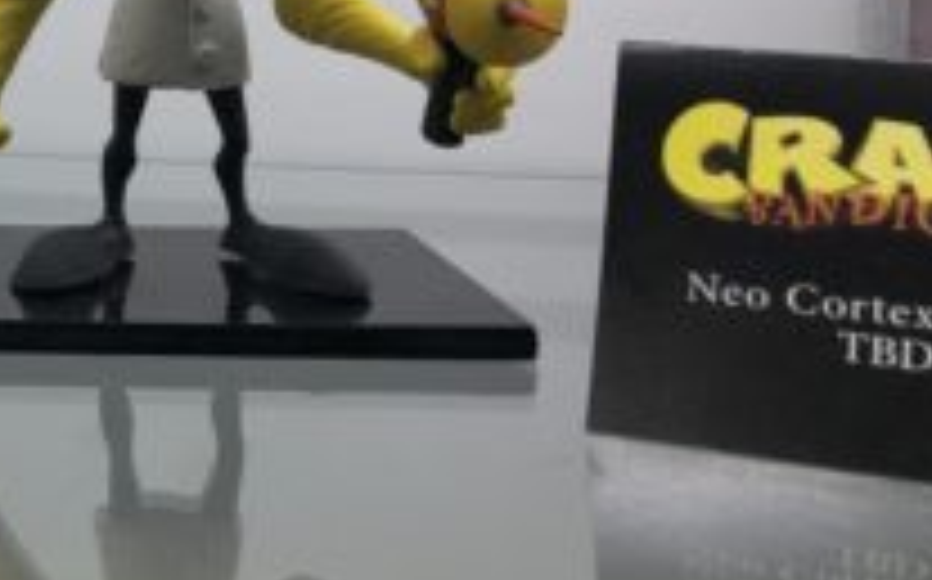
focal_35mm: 86
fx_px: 2183
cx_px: -356
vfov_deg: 14.6
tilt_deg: -3.6
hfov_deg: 21.3
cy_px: -130
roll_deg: -0.5
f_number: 1.8
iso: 20
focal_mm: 3.99
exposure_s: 1/269
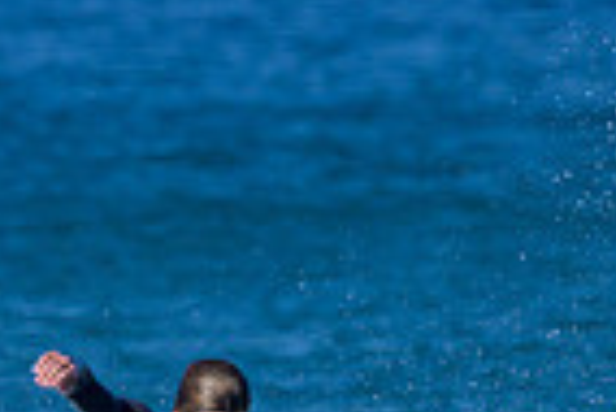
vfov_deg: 0.4
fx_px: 53869
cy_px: 726
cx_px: 114
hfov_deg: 0.7
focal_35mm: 3145
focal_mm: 560
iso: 400
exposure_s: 1/2000
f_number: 8
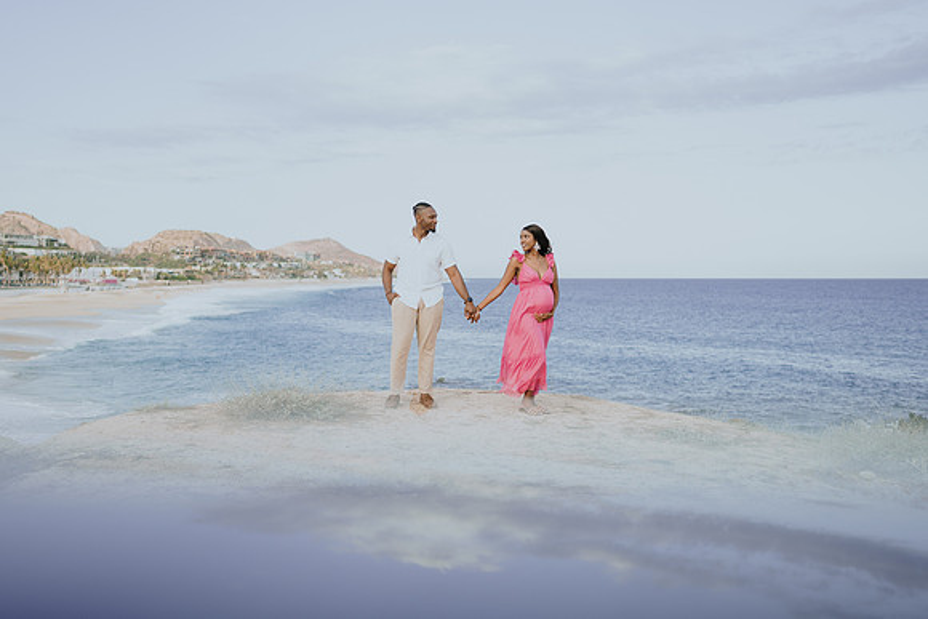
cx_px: 432
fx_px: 978
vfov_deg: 35.1
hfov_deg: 50.7
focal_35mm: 38
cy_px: 326
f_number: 1.8
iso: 50
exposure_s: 1/640
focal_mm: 35
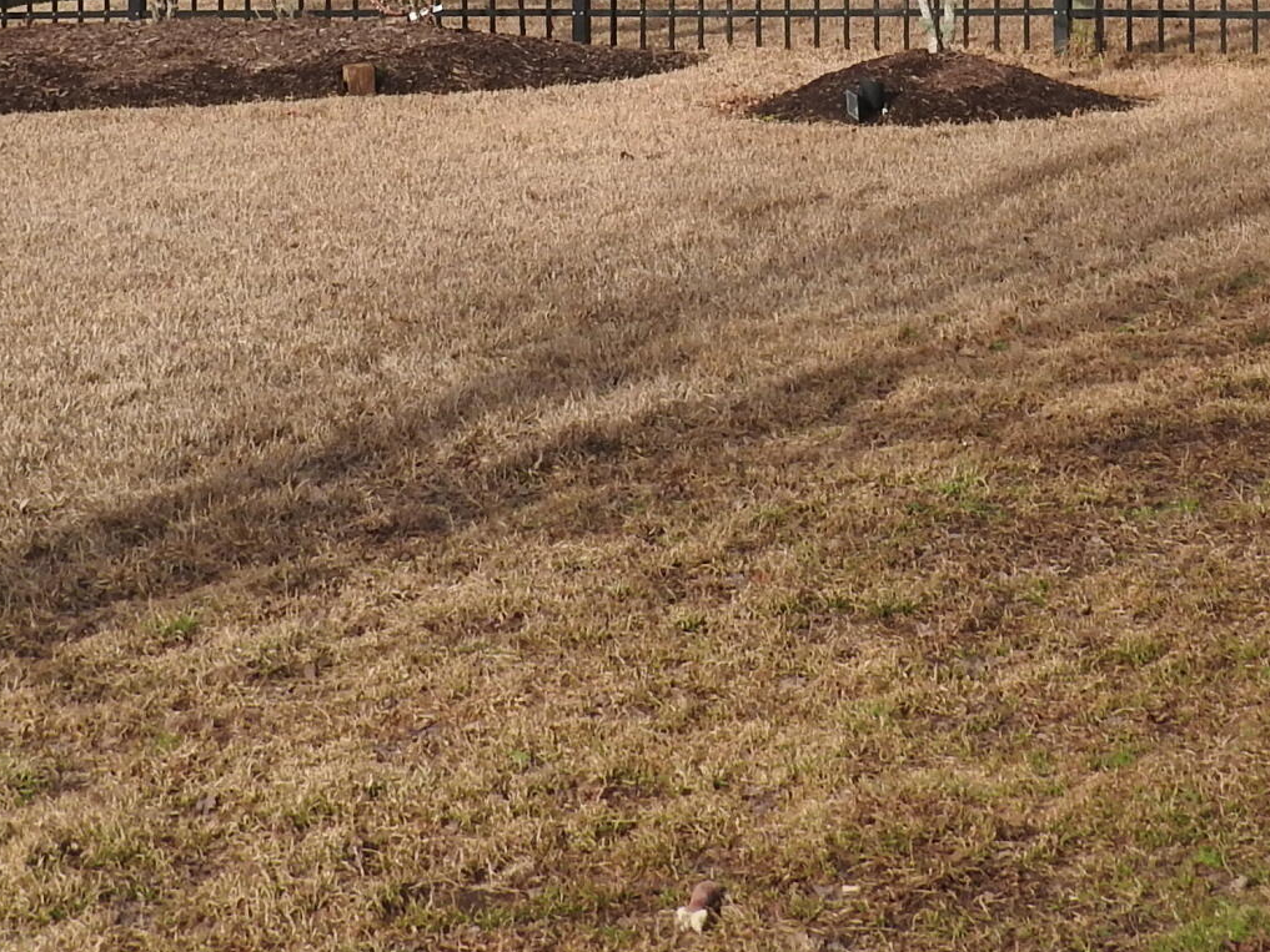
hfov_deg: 16.6
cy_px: -425
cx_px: 894
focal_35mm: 118
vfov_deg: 12.0
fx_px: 4330
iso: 100
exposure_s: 1/640
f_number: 3.8
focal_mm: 7.2
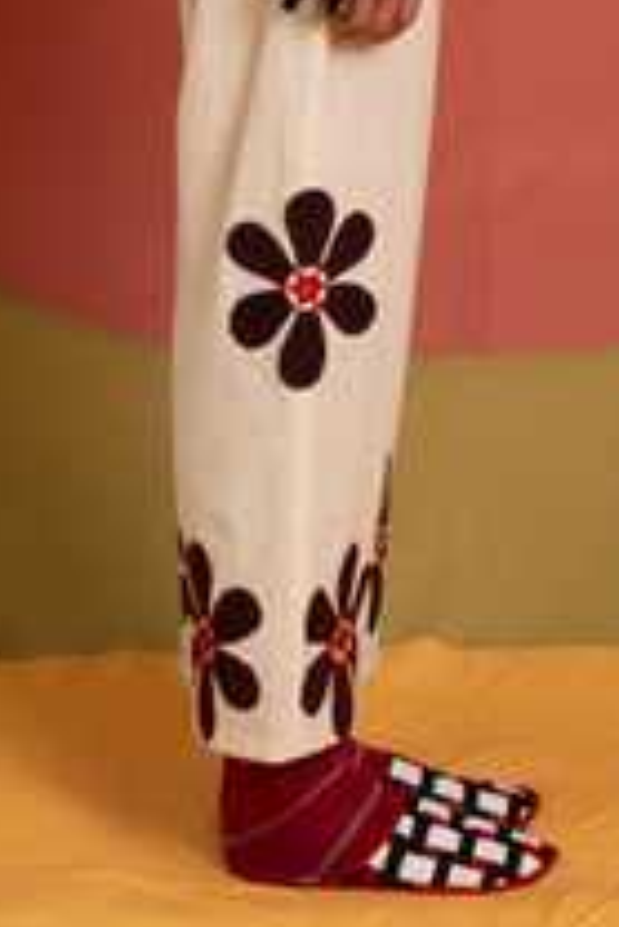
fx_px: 3244
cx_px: 316
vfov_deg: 15.6
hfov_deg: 10.9
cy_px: -212
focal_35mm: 126
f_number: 2.8
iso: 1000
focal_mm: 50
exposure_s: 1/200
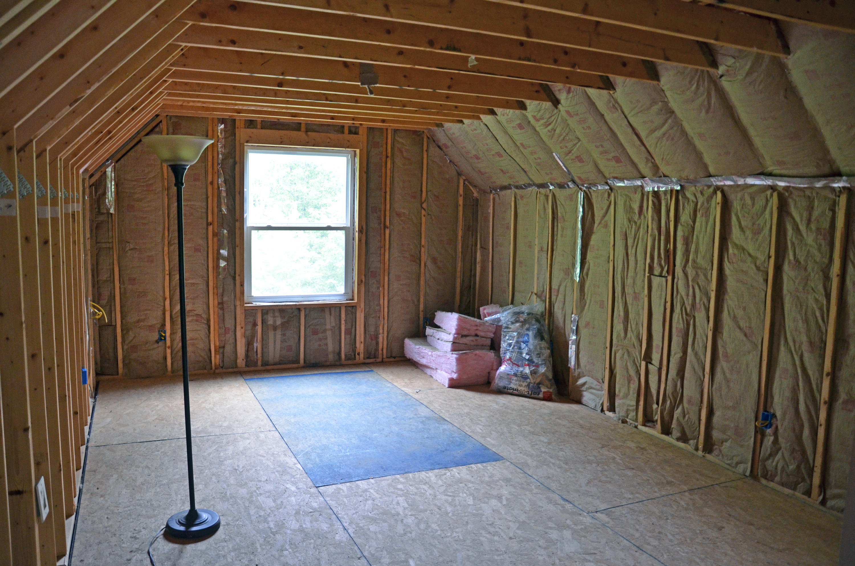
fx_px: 640
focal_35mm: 27
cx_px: 428
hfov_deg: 67.5
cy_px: 283
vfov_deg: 47.7
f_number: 4
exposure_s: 1/60
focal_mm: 18
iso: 800
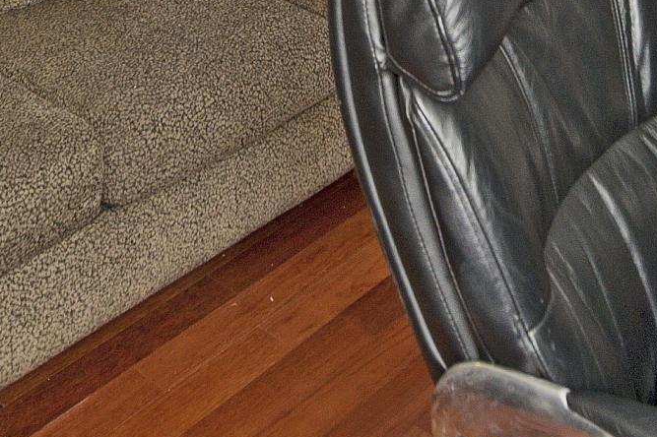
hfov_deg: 31.9
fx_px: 1149
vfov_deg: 16.0
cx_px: 279
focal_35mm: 63
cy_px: -471
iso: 500
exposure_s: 1/125
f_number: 5.6
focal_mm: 14
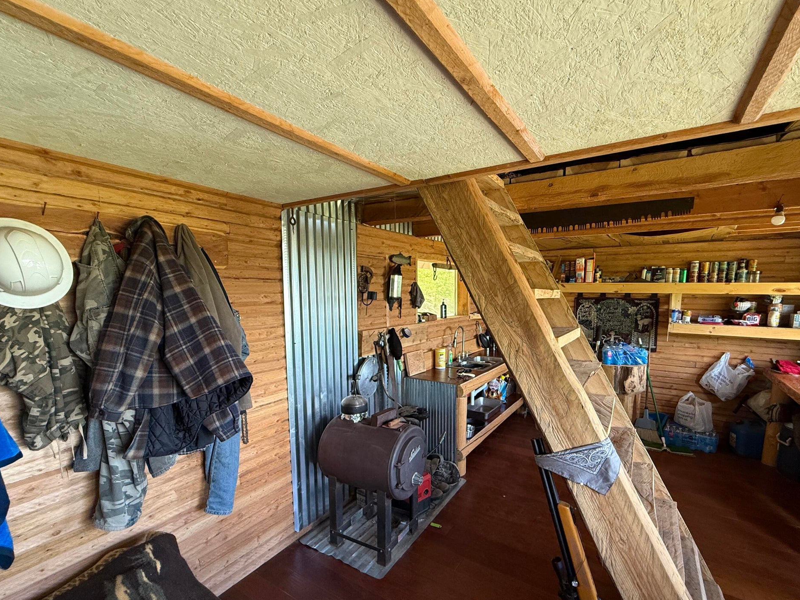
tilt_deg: -6.4
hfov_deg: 94.3
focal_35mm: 16
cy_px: 335
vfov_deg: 77.8
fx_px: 370
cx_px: 428
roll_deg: +0.1
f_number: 2.2
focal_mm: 2.22
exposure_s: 1/93
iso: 400
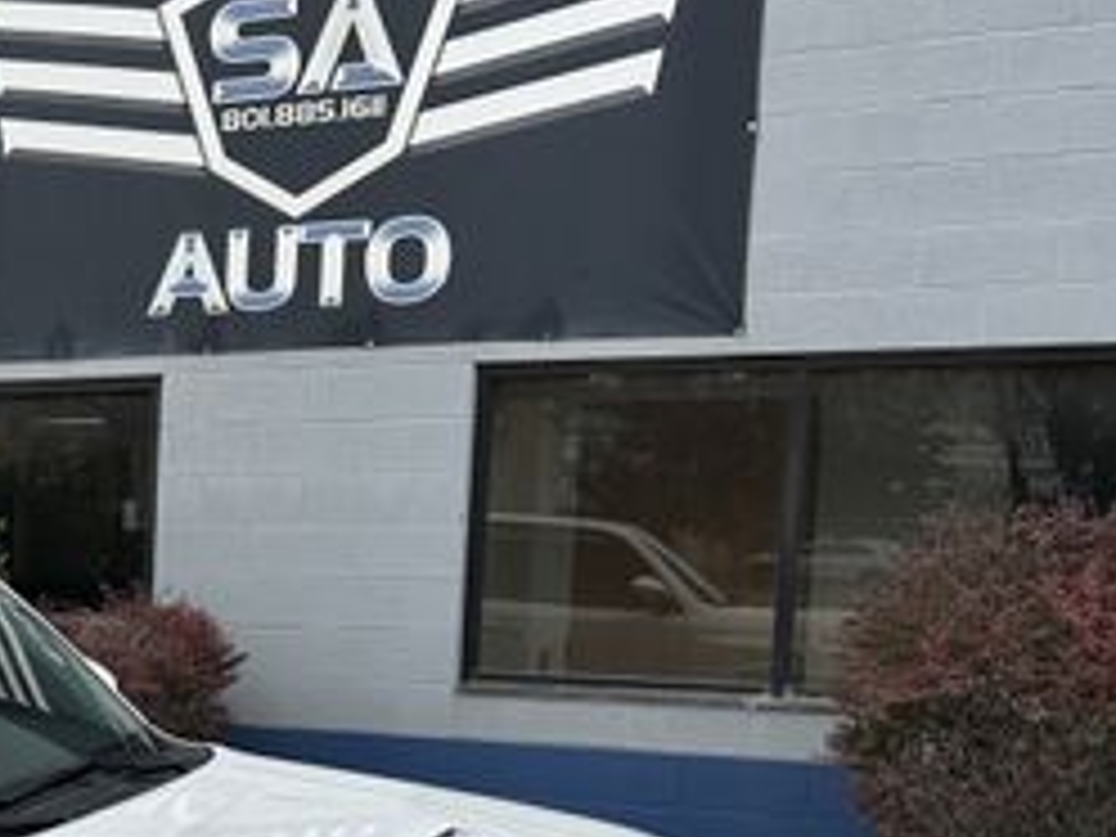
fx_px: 1999
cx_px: -274
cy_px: 765
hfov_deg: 27.0
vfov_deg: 23.0
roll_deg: -0.4
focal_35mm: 62
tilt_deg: -6.2
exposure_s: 1/2028
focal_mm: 6.86
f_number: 1.78
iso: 80
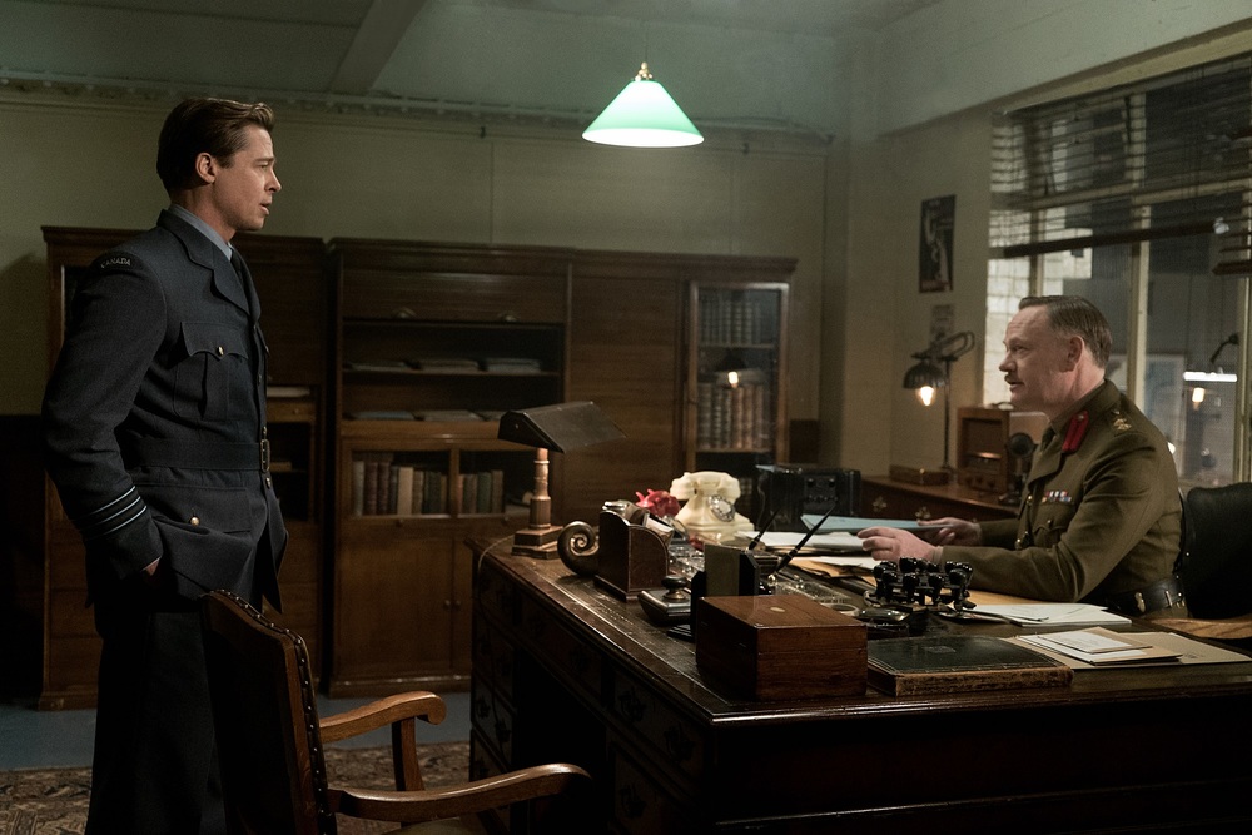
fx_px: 1322
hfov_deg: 50.7
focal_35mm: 38
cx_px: 626
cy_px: 418
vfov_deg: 35.1
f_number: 4
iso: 6400
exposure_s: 1/125
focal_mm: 38
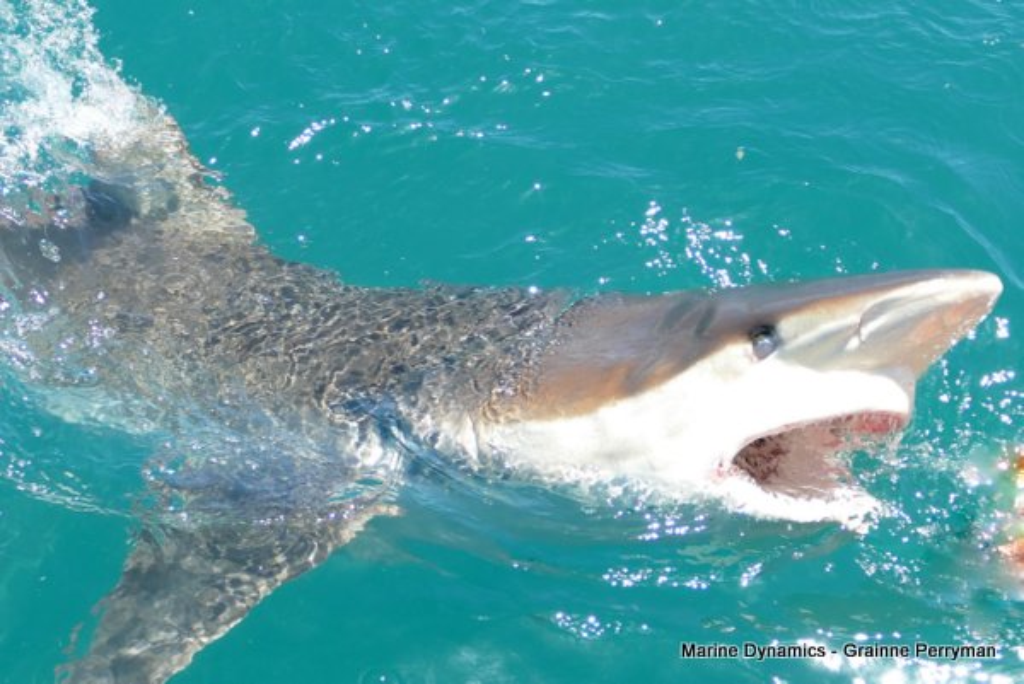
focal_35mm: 51
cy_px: 342
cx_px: 512
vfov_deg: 26.5
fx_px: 1452
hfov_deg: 38.9
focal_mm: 18.77
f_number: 3.4
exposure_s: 1/640
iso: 125
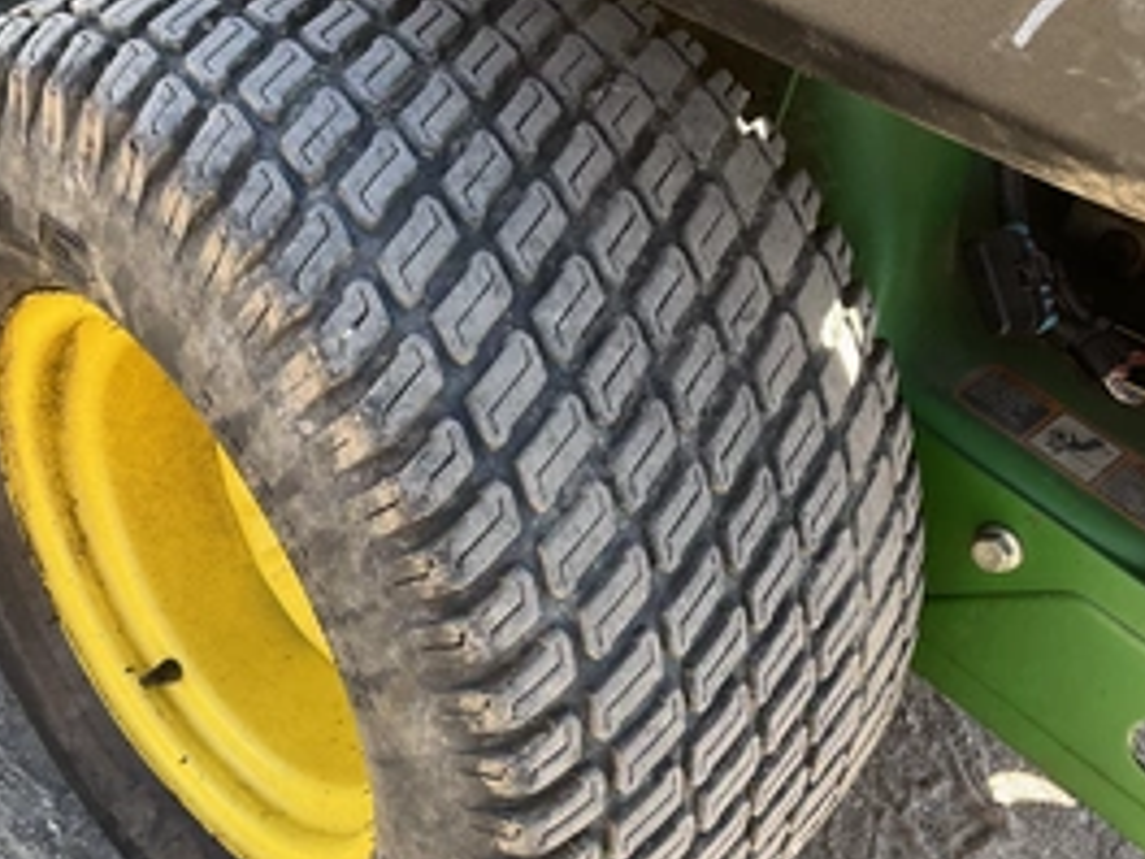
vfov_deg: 32.6
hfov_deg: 42.8
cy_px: 564
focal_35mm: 44
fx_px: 1455
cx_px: 486
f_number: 1.8
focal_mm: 3
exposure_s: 1/174
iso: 25
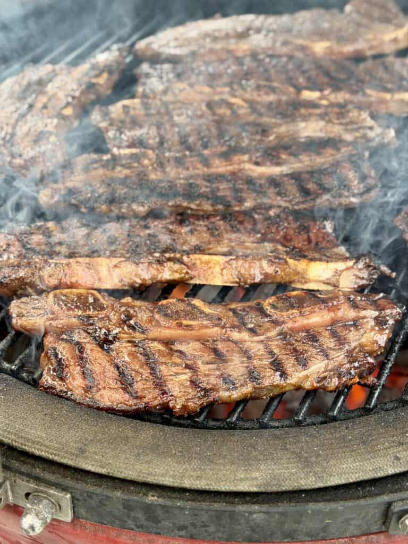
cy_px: 272
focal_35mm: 48
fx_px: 754
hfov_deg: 30.3
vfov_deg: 39.7
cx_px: 204
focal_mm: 6.76
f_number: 1.78
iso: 80
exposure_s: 1/271
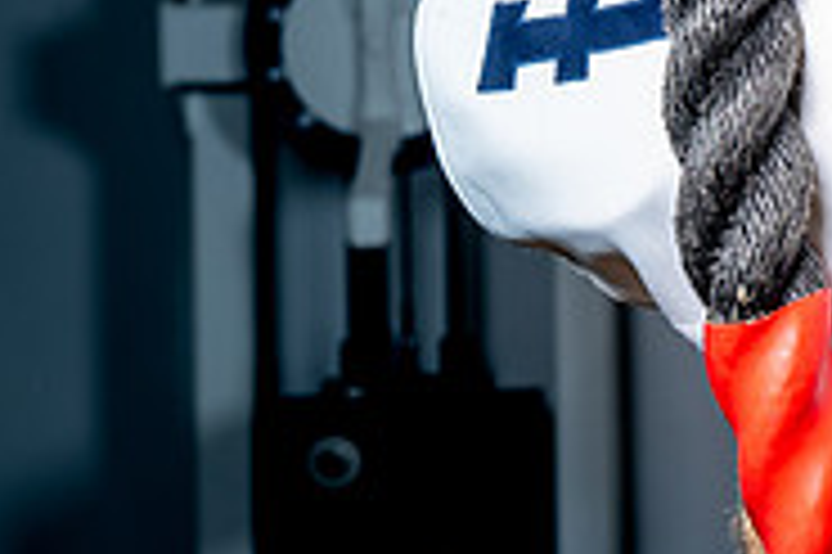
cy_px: 42
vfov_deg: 7.6
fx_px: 4156
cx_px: 1320
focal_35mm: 180
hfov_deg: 10.9
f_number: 8
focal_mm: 53
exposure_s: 1/125
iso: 100
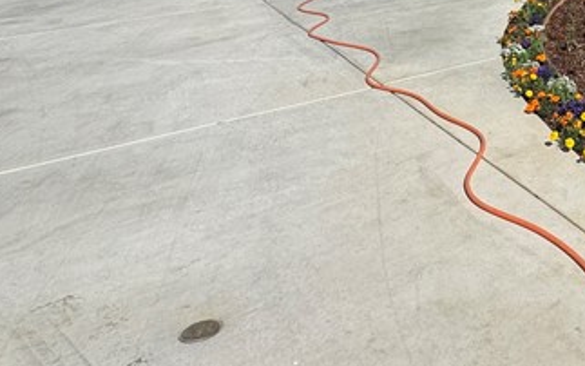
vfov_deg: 22.1
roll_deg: +1.5
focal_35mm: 47
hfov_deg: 37.7
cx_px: 596
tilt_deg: +0.9
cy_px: -201
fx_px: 749
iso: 40
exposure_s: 1/4367
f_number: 2.2
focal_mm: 2.22
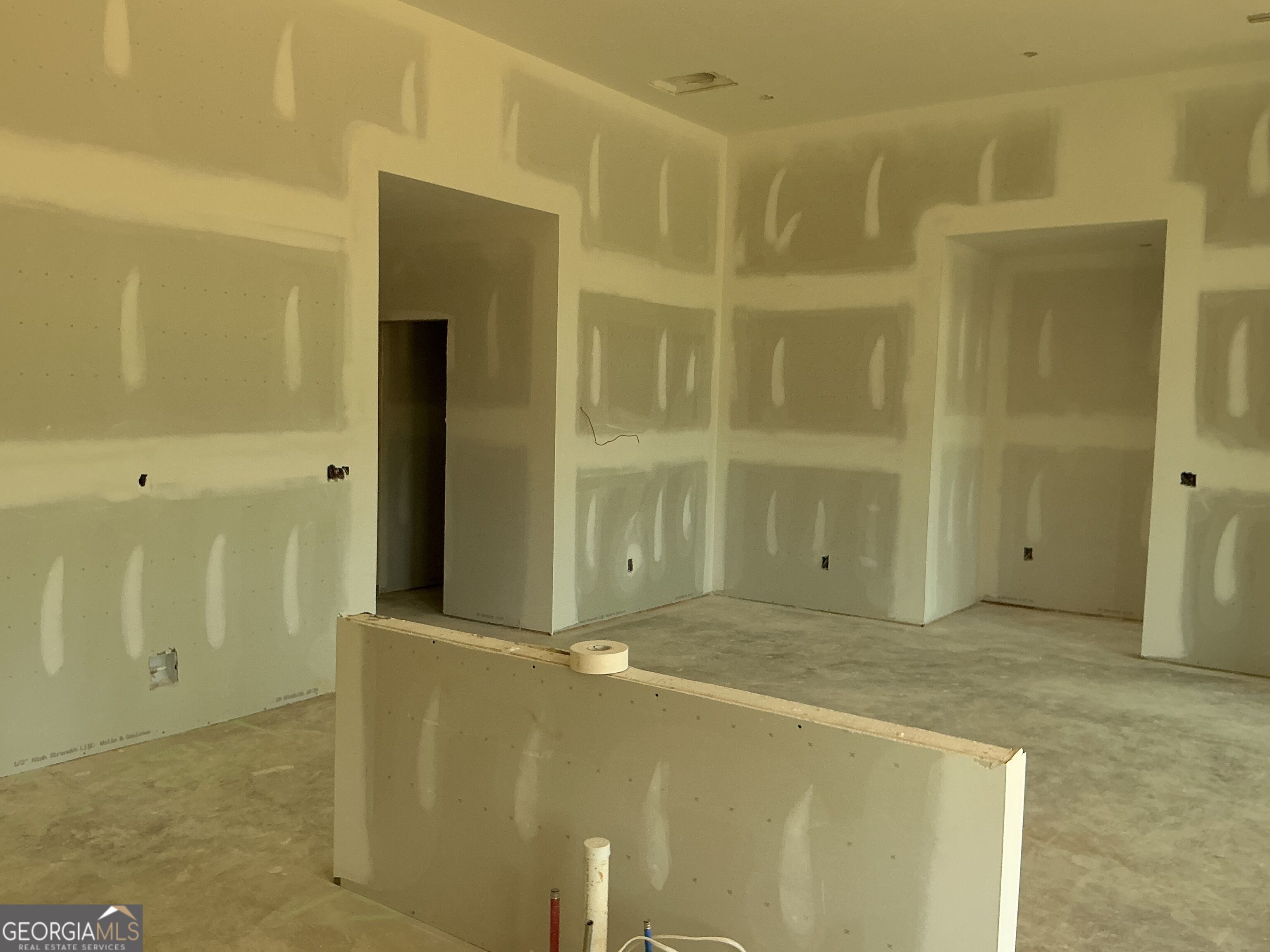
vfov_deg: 48.2
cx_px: 635
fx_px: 1064
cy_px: 476
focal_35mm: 29
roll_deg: -0.8
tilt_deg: -3.2
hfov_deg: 61.7
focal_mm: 3
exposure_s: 1/355
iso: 25
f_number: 1.8
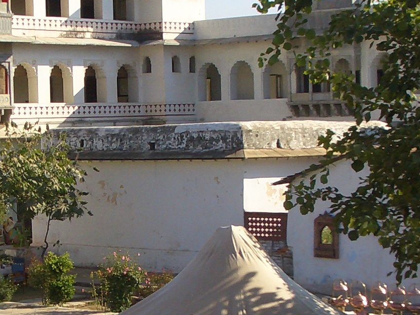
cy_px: 208
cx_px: 110
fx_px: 1310
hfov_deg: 18.1
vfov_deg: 13.7
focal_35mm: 108
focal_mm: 5.8
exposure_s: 1/400
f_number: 4.3
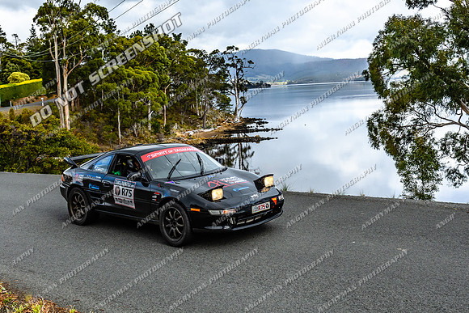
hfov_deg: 45.0
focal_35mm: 44
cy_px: 156
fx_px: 567
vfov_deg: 30.9
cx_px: 234
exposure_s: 1/2500
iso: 640
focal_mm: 29
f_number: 5
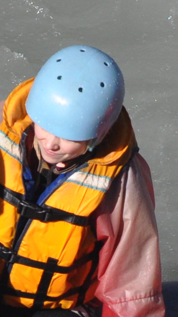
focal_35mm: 1192
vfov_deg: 1.8
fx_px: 10013
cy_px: 415
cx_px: 176
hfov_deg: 1.0
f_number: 4.8
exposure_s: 1/1000
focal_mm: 122
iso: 500
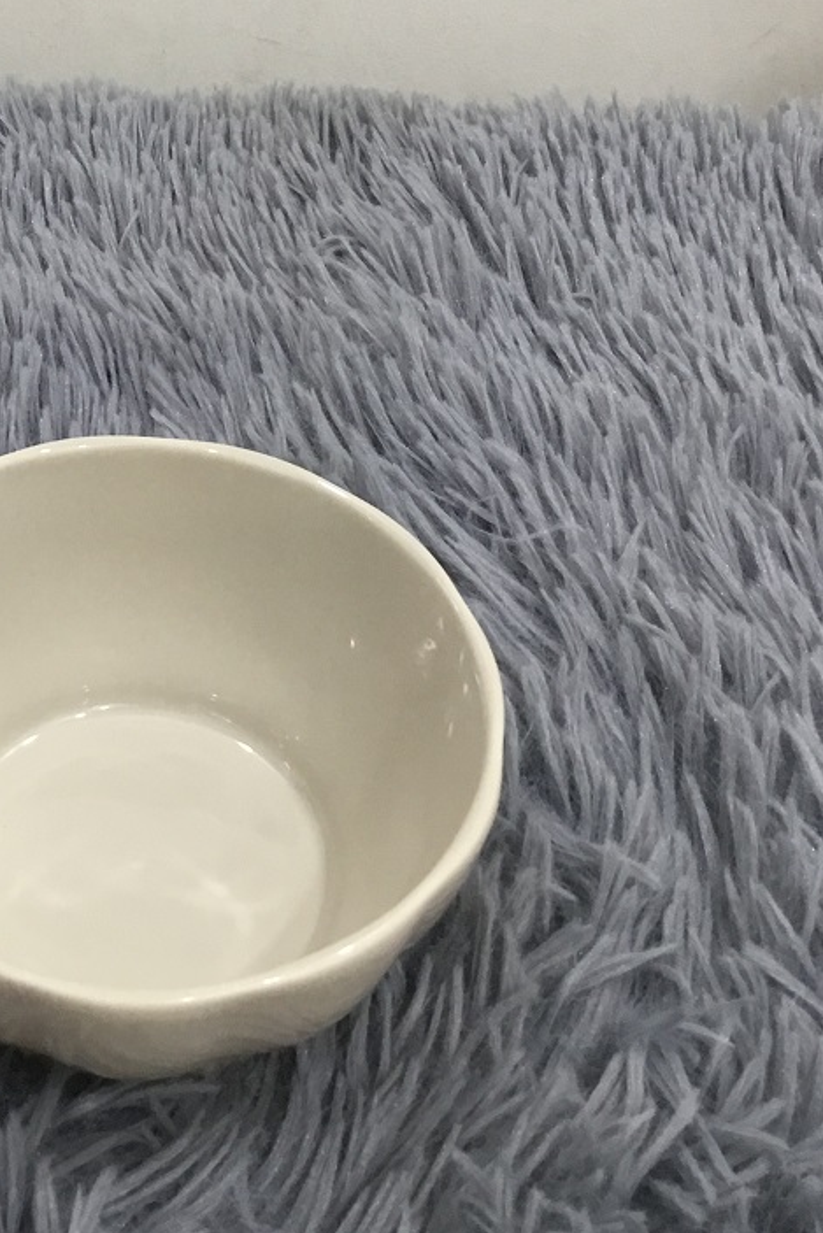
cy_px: 295
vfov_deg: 35.4
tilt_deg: -37.6
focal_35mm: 55
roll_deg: -0.5
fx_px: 1885
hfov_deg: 24.2
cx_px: 142
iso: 100
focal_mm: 3.3
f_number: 2.4
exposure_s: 1/33
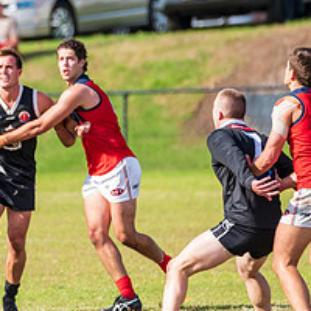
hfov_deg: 1.5
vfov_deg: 1.5
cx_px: -73
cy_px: 73
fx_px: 11496
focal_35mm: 1131
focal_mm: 450
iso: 800
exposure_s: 1/1600
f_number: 7.1
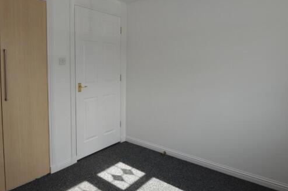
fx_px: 192
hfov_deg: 73.8
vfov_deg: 52.8
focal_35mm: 24
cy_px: 79
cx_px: 145
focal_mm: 12
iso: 125
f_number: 5.6
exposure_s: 1/60
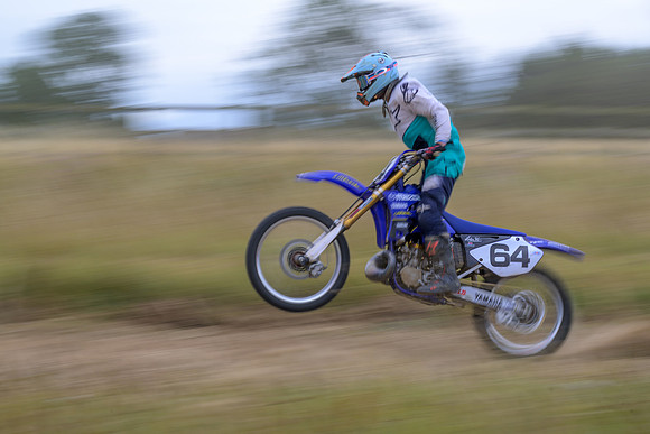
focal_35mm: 104
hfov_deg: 19.6
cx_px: 325
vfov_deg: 13.2
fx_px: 1878
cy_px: 217
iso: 64
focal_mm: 104
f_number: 14
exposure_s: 1/60
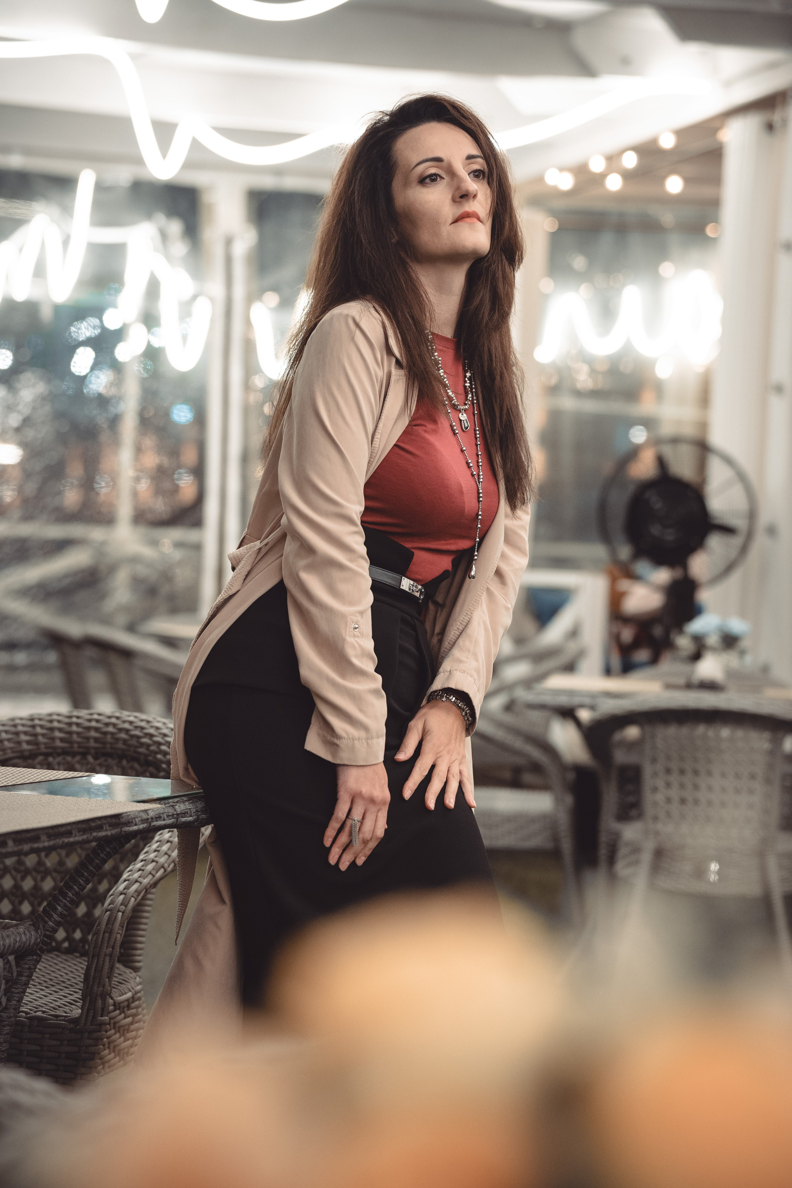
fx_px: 2310
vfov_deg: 28.8
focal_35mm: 70
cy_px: 594
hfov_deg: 19.5
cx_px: 396
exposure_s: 1/125
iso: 2000
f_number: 2.8
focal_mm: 70
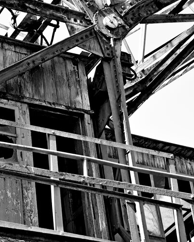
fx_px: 1134
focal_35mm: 158
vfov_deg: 12.2
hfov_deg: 9.7
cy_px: 113
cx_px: 26
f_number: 8
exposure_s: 1/250
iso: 800
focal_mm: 105
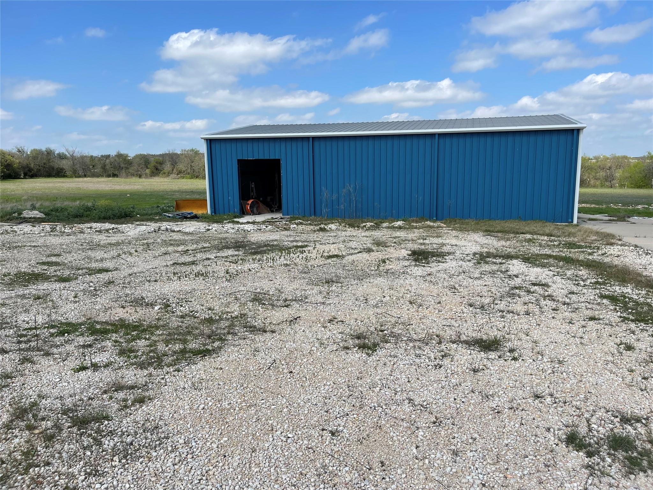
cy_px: 245
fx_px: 472
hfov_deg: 69.4
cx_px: 326
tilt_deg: -11.7
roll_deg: +1.4
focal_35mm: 25
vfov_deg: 54.9
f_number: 1.6
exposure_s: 1/4348
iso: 32
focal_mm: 5.1
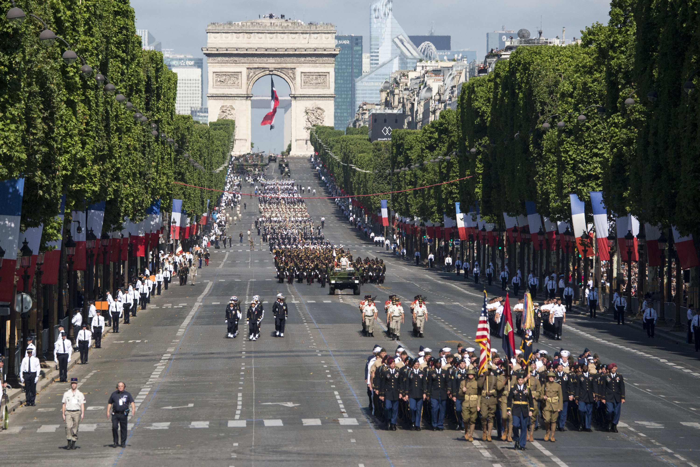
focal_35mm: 280
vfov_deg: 4.9
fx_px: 5444
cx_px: 350
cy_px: 234
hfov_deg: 7.4
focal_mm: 280
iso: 1600
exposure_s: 1/8000
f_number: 8
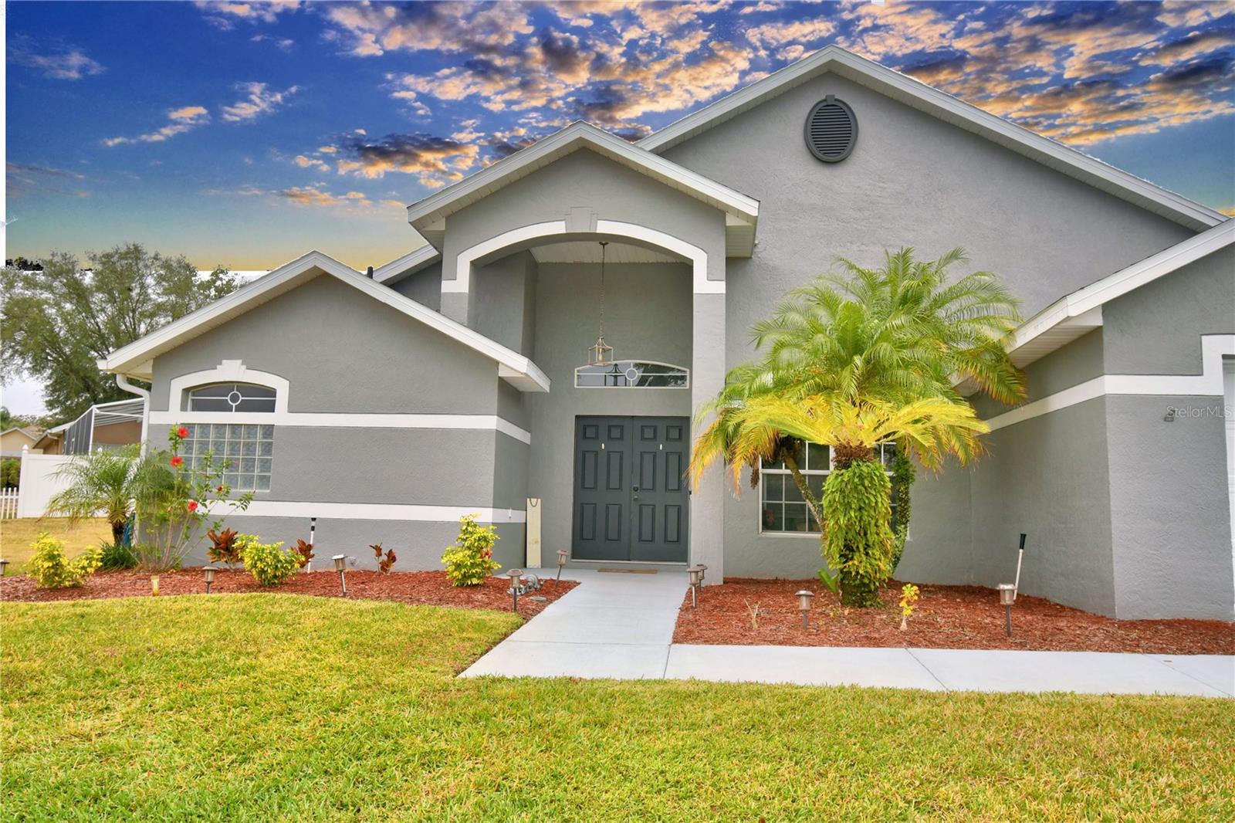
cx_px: 618
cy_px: 412
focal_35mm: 25
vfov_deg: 51.3
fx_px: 857
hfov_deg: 71.5
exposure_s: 1/250
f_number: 6.3
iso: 100
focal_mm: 17
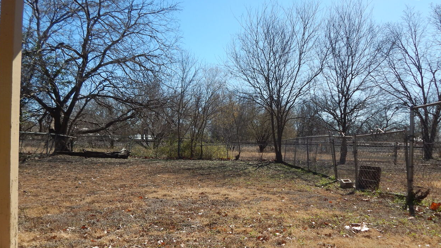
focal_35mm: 29
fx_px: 339
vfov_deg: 40.0
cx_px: 235
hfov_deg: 66.0
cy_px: 152
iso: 125
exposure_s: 1/500
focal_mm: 4
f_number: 6
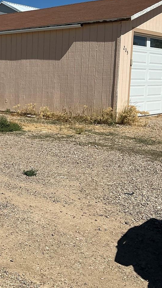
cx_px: -42
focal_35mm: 51
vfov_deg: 40.5
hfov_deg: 21.5
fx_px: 390
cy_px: 125
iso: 25
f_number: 1.8
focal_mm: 3
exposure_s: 1/4405
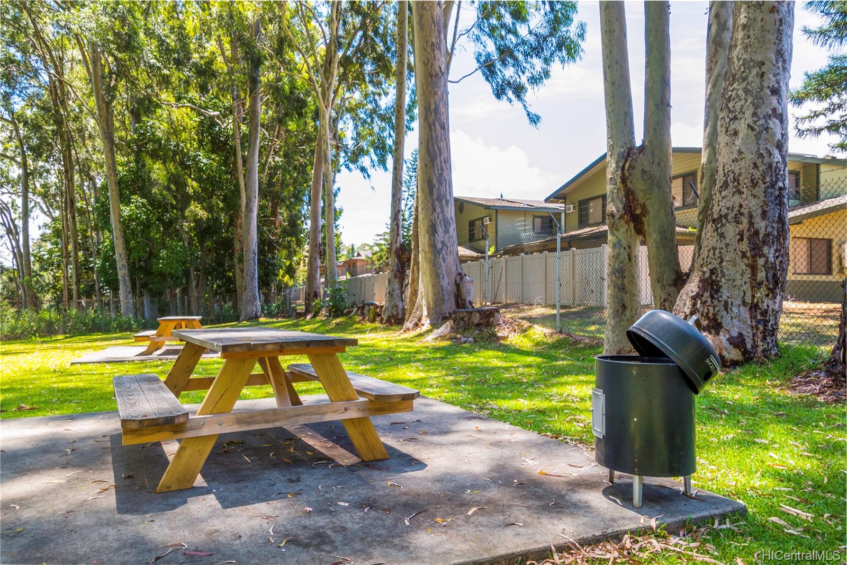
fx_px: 565
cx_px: 424
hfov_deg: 73.8
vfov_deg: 53.1
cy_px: 282
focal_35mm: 24
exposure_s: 1/25
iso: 200
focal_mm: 16
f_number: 9
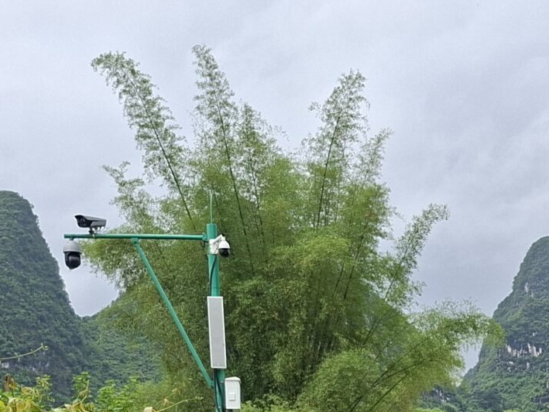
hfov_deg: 22.0
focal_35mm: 83
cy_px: 592
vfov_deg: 16.4
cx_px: 642
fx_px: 1317
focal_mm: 5.54
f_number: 1.8
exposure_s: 1/318
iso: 50
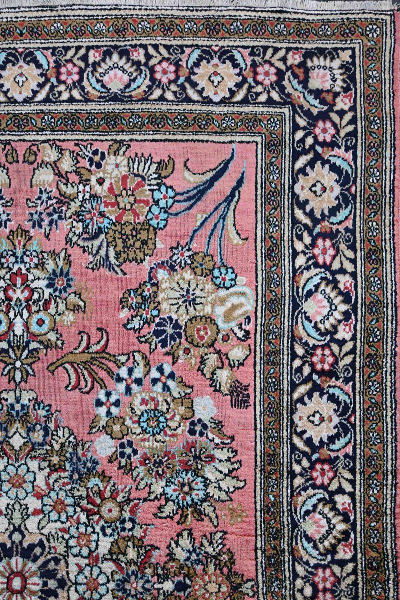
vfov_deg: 43.6
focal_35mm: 45
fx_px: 750
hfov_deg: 29.9
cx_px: 200
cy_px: 300
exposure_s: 1/50
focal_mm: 30
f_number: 4.8
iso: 160
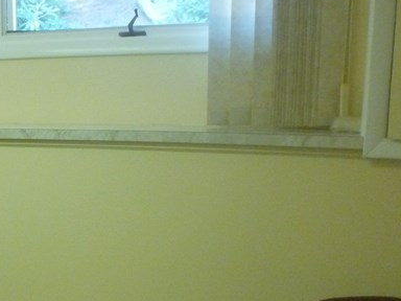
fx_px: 741
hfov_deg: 27.9
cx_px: -25
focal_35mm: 64
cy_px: 218
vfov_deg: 22.8
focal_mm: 4.3
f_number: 3.3
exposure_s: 1/15
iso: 400
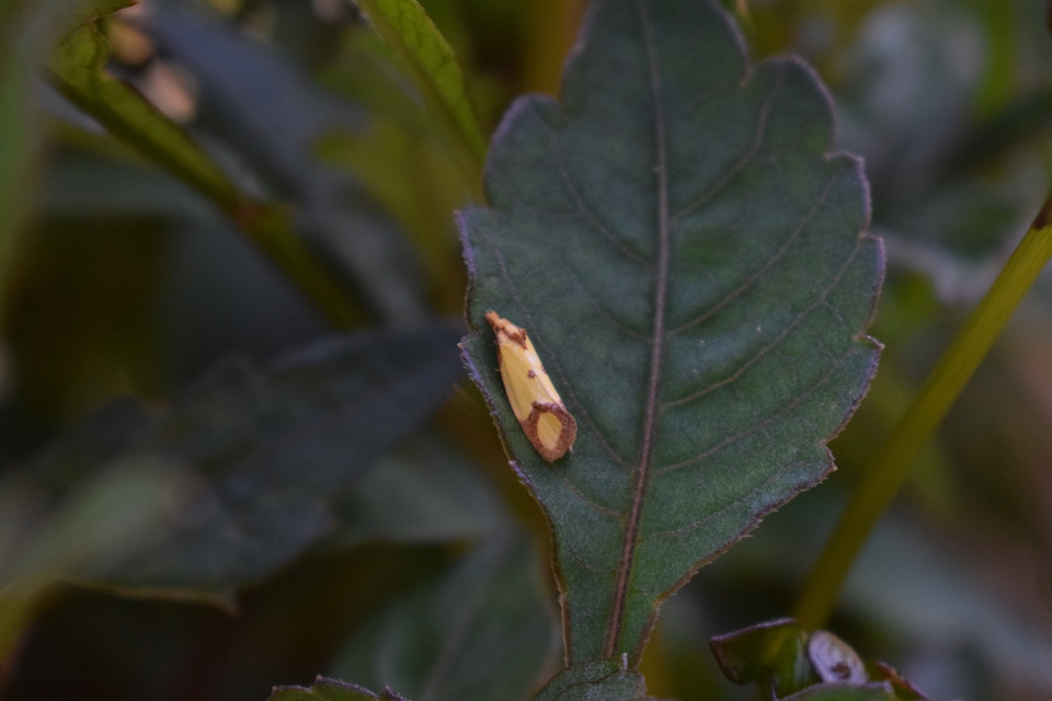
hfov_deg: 24.6
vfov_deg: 16.6
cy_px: 350
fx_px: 2411
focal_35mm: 82
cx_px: 526
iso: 1600
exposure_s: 1/1000
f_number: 5.6
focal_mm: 55
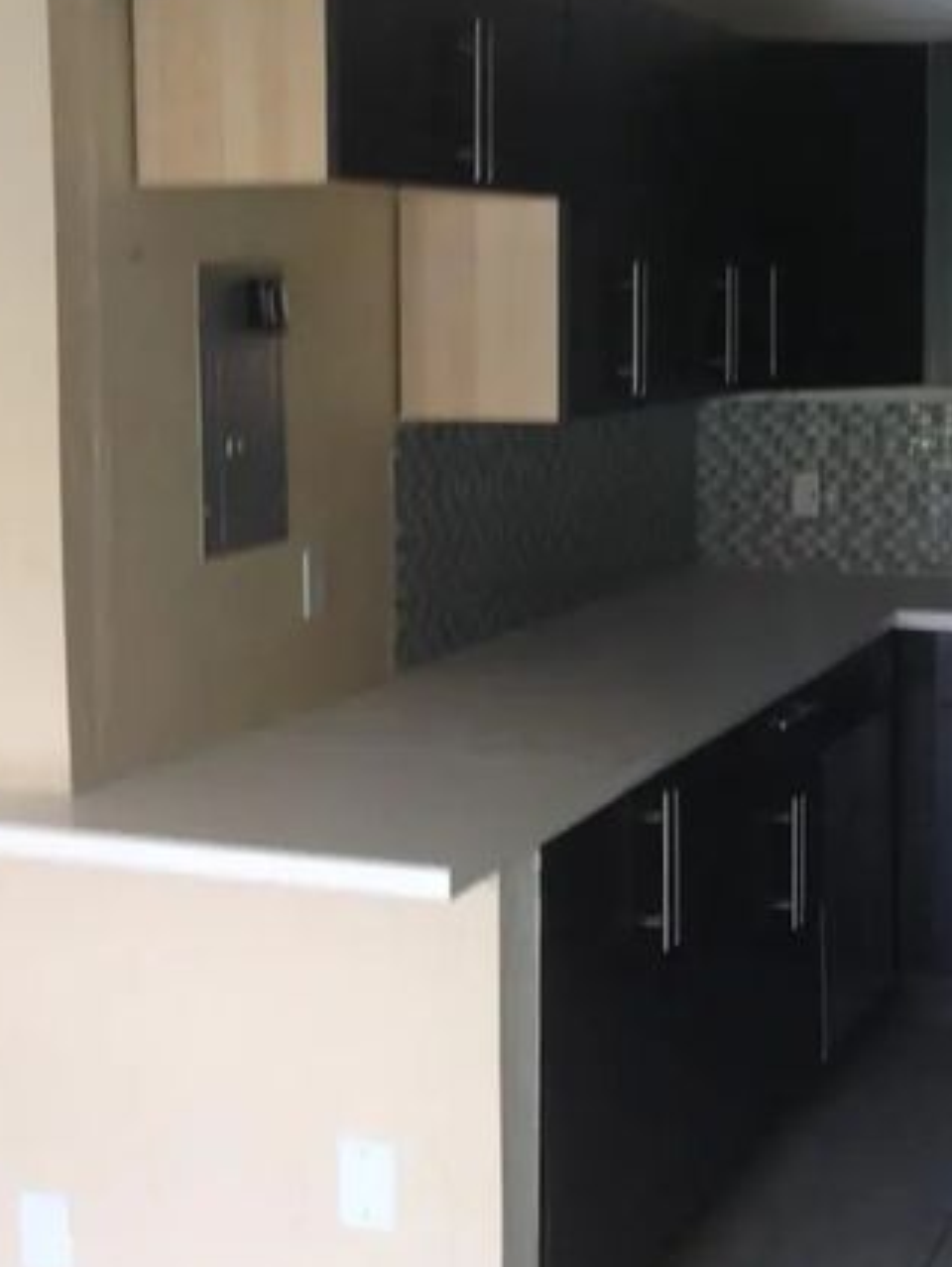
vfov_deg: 29.4
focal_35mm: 66
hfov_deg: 22.2
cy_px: 573
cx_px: 384
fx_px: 2418
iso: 80
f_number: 2.4
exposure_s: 1/20
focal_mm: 4.12
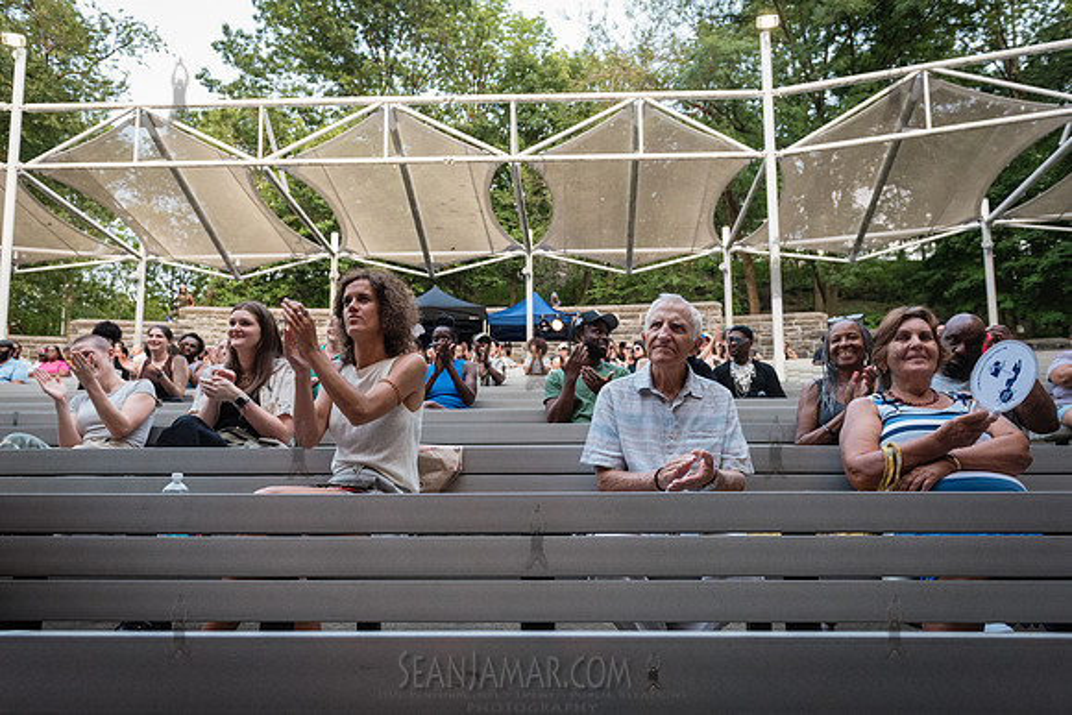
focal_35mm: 28
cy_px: 390
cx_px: 520
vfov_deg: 46.8
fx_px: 825
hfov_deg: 66.0
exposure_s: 1/320
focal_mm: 24
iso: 2000
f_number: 4
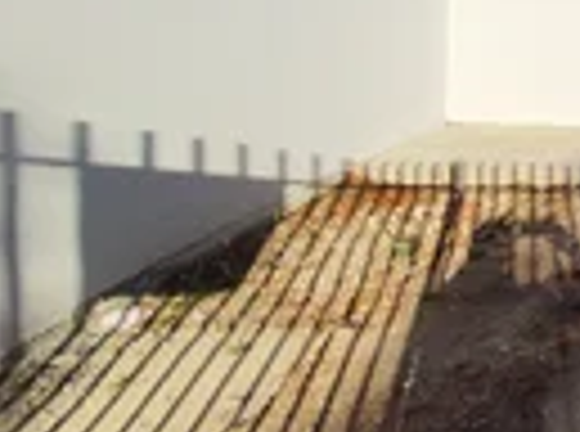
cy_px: 25
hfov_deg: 31.8
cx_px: 809
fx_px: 652
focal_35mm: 39
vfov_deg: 34.2
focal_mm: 1.74
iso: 50
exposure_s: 1/1604
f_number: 2.2
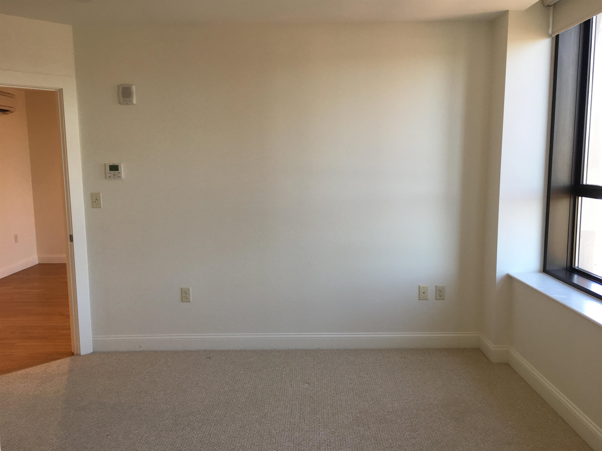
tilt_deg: -7.2
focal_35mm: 29
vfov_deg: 48.2
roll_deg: +0.3
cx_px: 301
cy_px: 226
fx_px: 504
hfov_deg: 61.7
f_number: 2.2
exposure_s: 1/60
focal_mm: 4.15
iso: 32
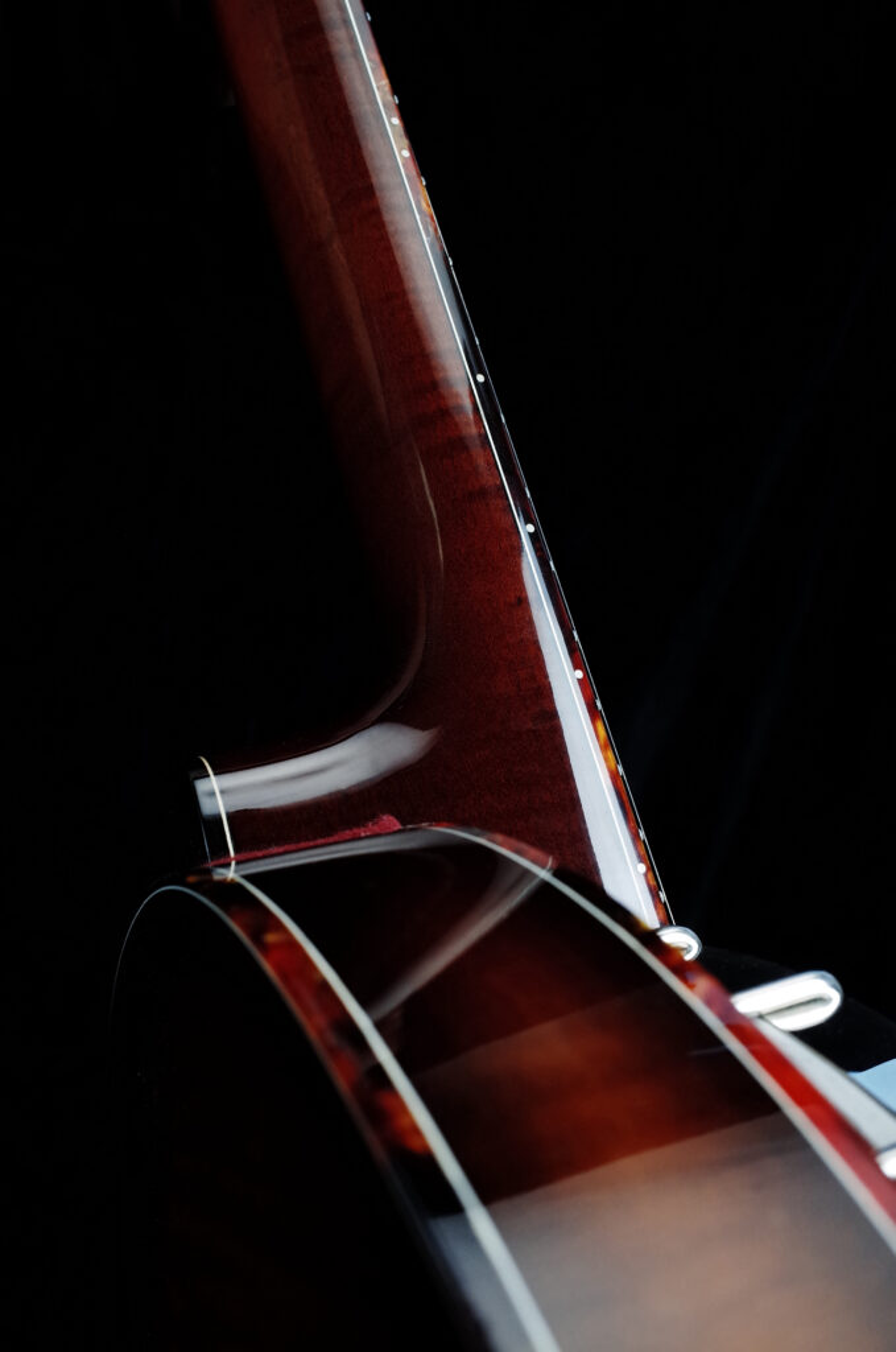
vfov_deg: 54.5
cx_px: 448
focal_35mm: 35
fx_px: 1311
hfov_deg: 37.7
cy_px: 676
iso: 400
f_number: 5.6
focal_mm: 18.3
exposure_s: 1/60
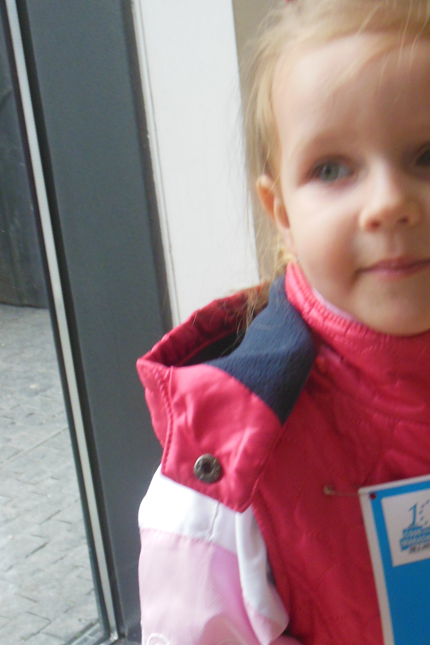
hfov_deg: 18.6
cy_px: 421
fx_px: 1308
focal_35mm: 73
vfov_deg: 27.6
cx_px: 305
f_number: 4
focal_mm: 8.9
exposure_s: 1/200
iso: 400
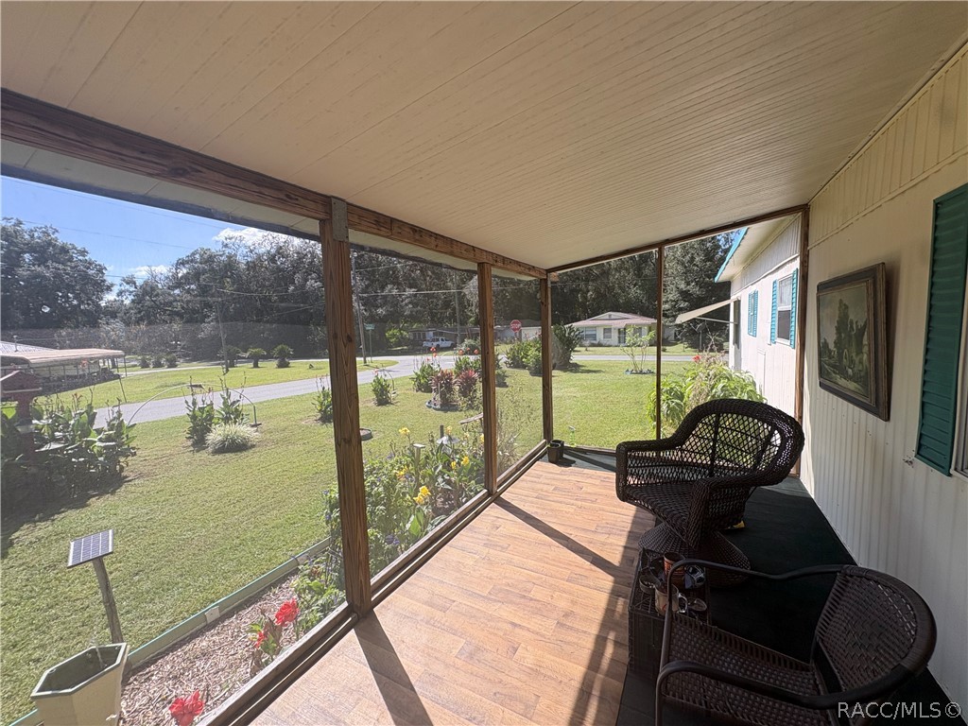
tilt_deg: -6.1
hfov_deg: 102.1
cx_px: 484
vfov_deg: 85.7
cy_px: 363
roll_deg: +2.3
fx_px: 391
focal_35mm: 14
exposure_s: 1/552
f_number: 2.2
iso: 40
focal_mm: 2.22
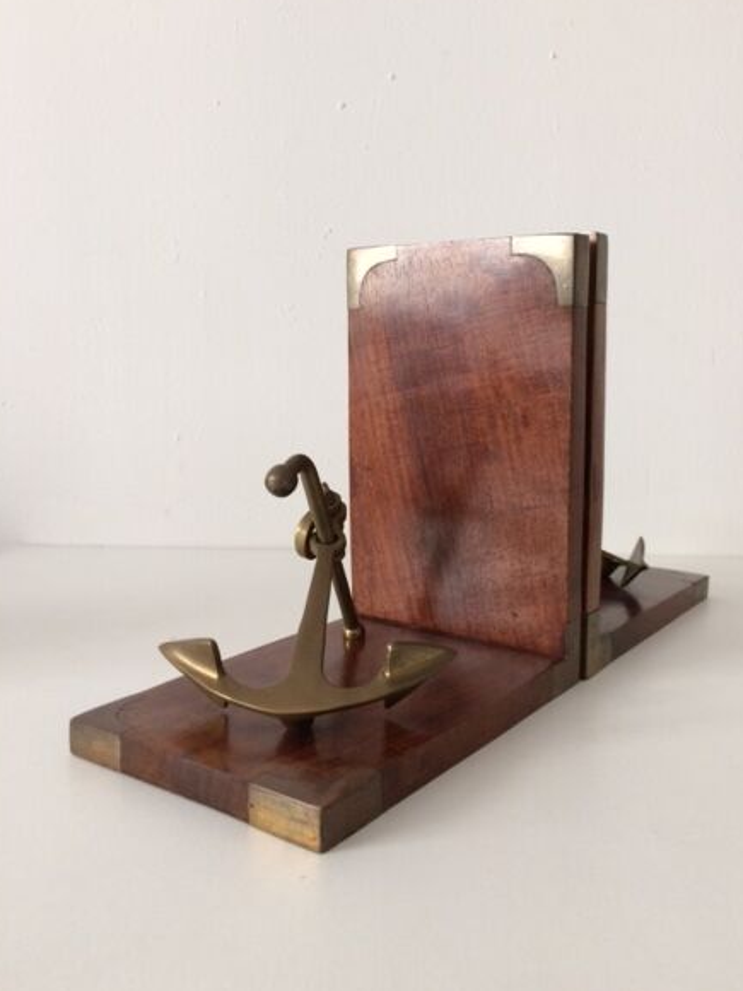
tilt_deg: -10.6
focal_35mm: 32
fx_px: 916
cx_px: 398
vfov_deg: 56.8
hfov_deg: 44.1
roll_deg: -0.7
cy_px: 468
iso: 100
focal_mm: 4.15
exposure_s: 1/33
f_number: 2.2
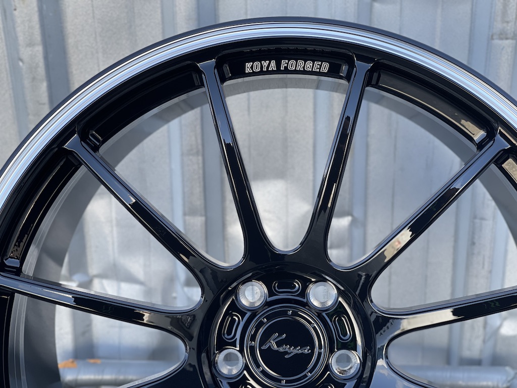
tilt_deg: -24.8
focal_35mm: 64
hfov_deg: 30.3
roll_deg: +0.7
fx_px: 956
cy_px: 194
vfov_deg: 22.9
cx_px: 258
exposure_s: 1/121
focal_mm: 7.5
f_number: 2.2
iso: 32
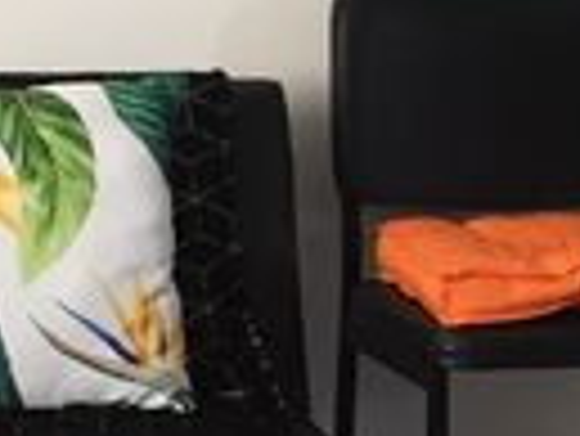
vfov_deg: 6.6
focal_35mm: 225
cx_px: 513
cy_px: 351
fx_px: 3773
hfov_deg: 8.8
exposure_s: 1/33
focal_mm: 4.15
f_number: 2.2
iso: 100
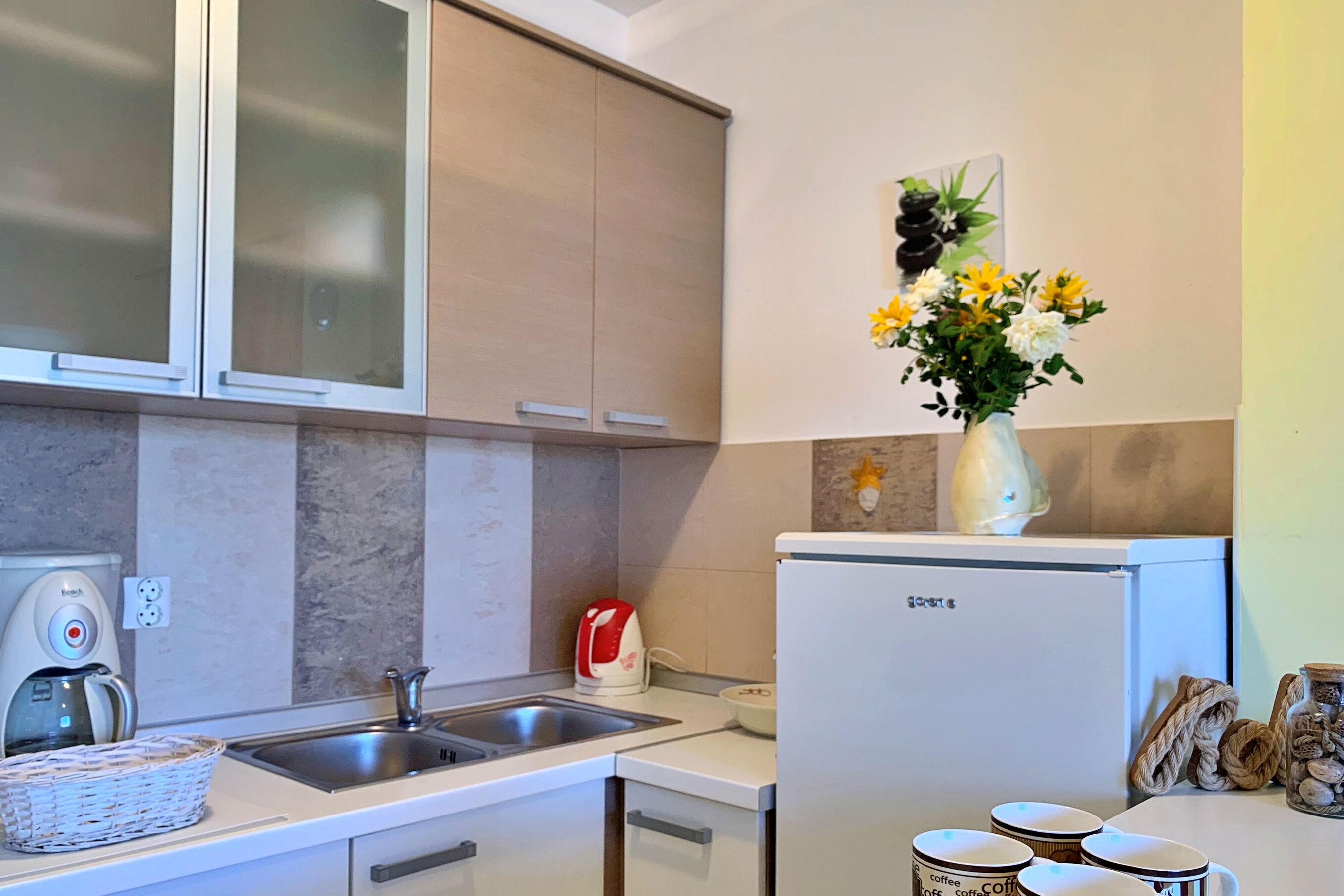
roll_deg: -1.0
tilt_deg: +1.5
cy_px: 508
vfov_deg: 46.3
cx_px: 655
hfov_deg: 65.5
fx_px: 1045
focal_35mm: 28
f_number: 1.8
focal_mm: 4.25
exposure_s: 1/100
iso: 64
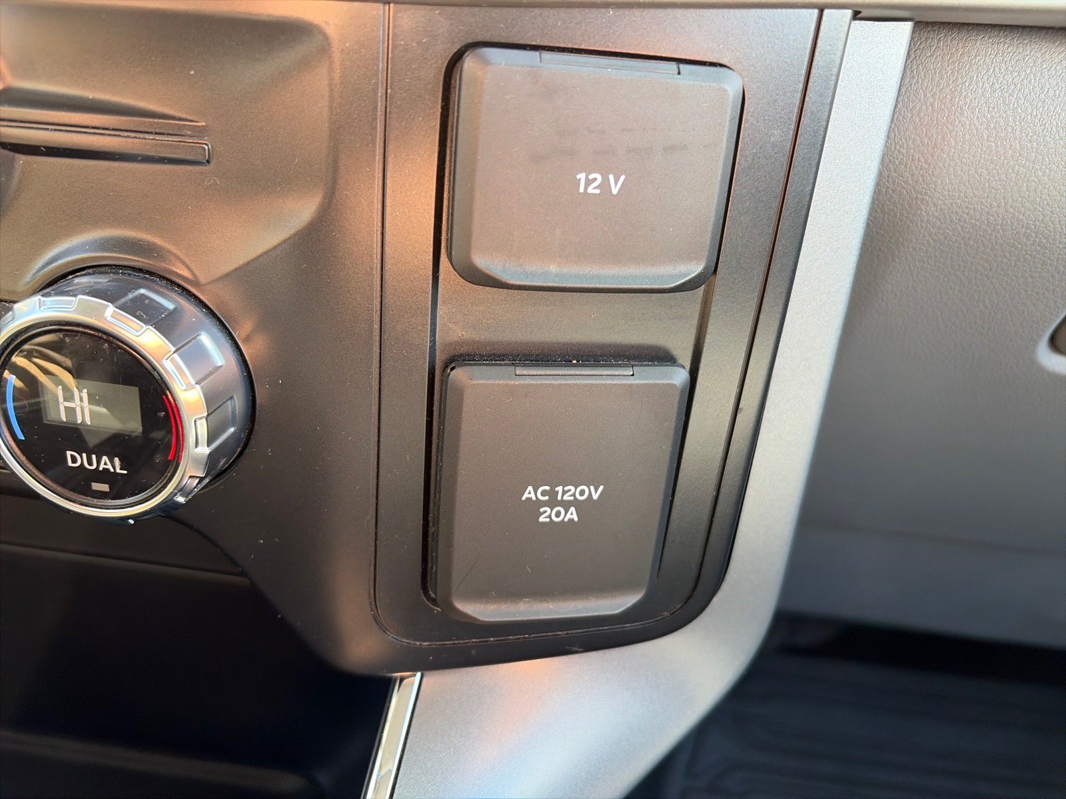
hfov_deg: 67.3
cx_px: 533
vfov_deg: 53.1
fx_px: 801
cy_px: 400
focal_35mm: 26
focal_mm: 5.96
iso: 125
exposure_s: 1/69
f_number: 1.6
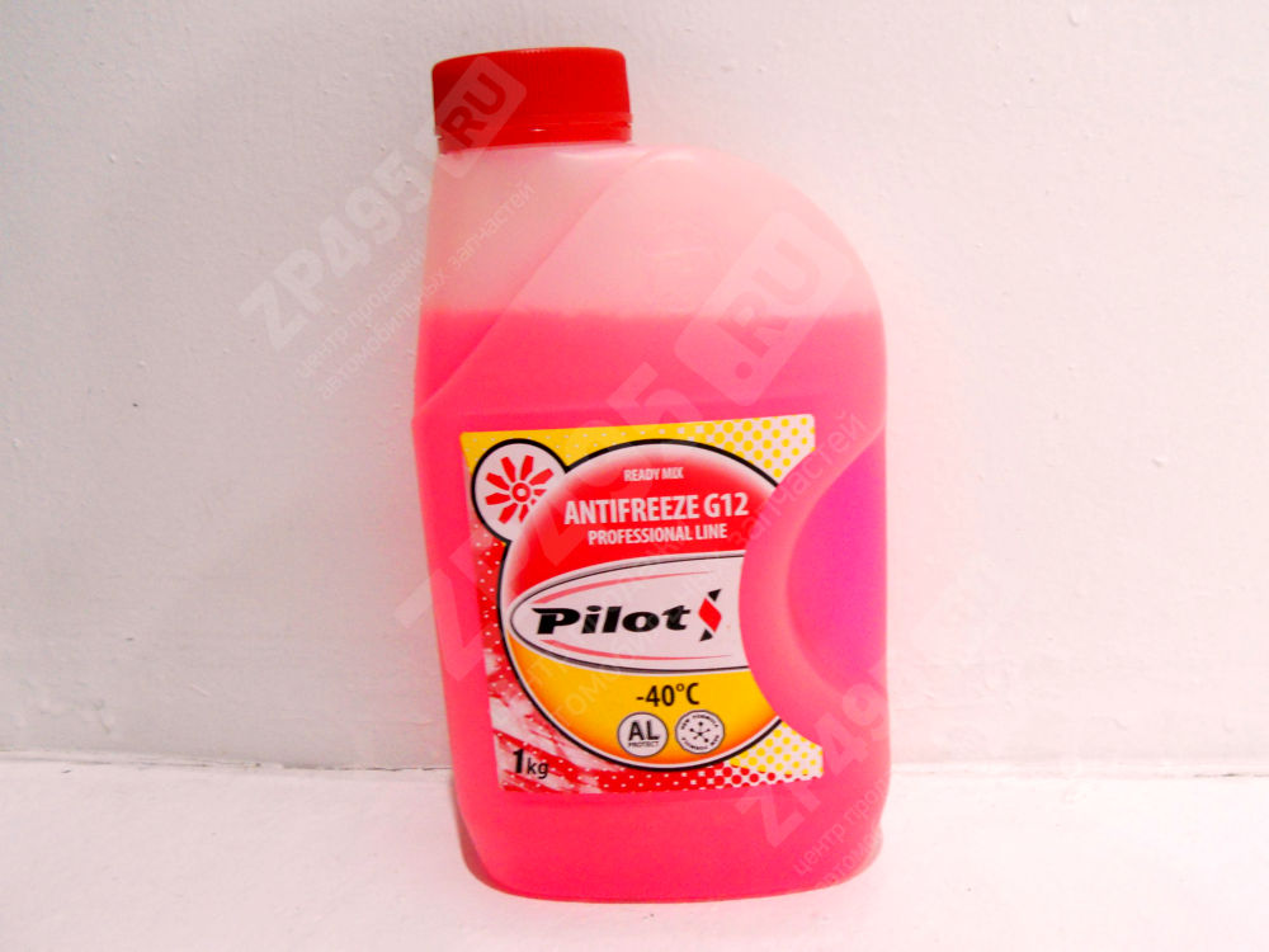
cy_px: 476
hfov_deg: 56.8
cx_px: 634
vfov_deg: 44.2
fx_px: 1173
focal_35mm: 32
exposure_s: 1/60
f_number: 3.5
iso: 400
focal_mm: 5.8
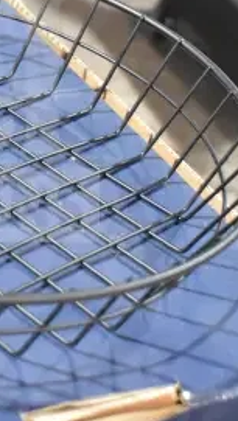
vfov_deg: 18.8
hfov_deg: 10.5
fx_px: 1264
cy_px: 119
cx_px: -76
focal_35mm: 113
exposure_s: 1/160
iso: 6400
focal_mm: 32
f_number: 6.3
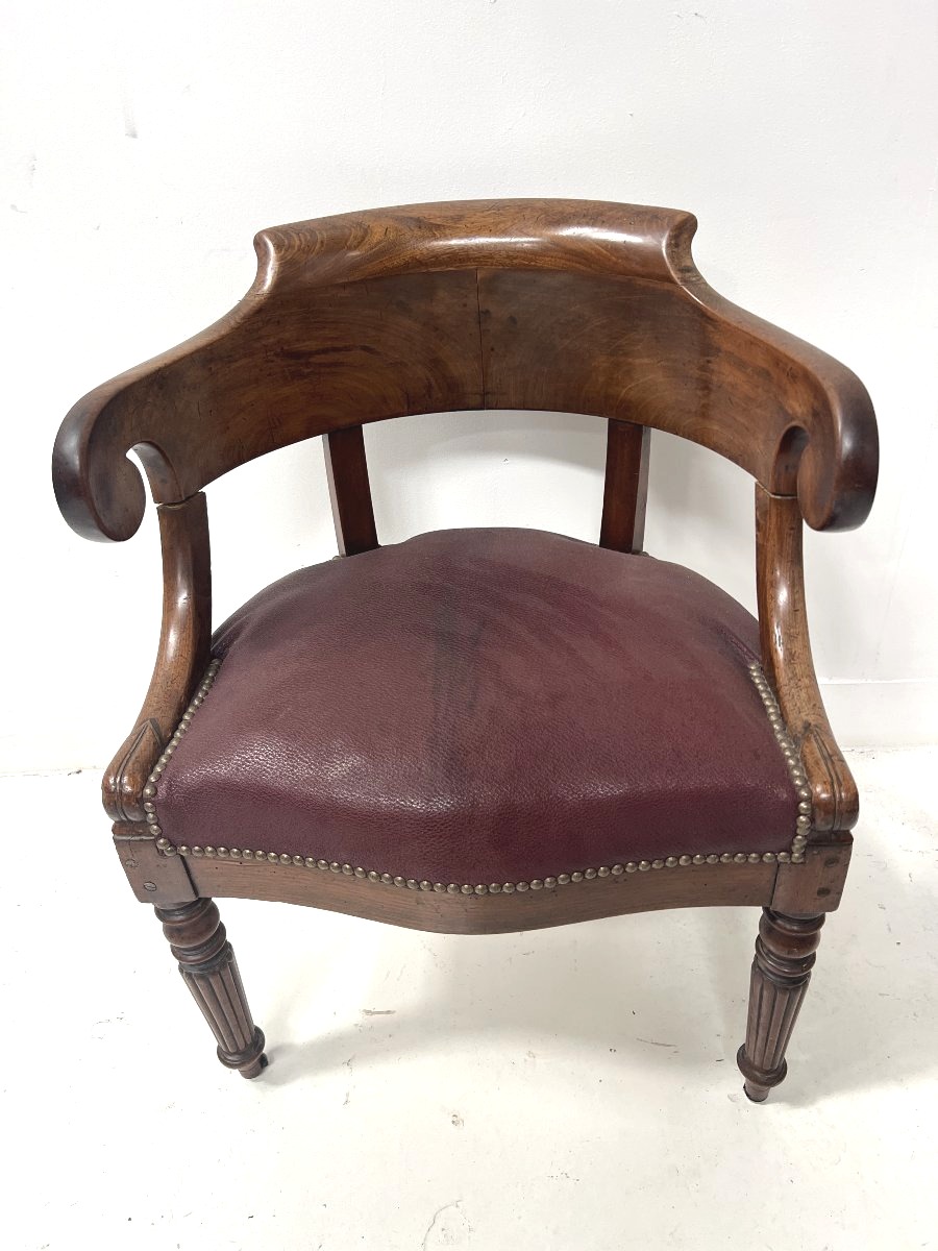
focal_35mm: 26
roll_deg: +5.6
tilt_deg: -33.6
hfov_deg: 53.1
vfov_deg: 67.3
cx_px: 469
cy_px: 626
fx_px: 939
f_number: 1.5
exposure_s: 1/64
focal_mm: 5.7
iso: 125
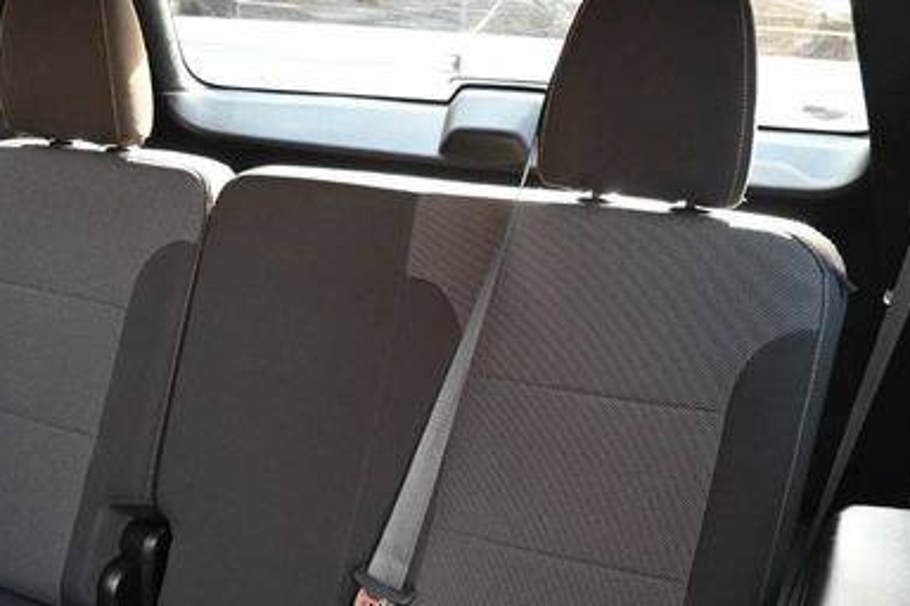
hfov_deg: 48.1
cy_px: 447
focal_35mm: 40
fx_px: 1011
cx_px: 355
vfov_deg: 32.8
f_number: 3.5
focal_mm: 16
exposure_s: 1/80
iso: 3200
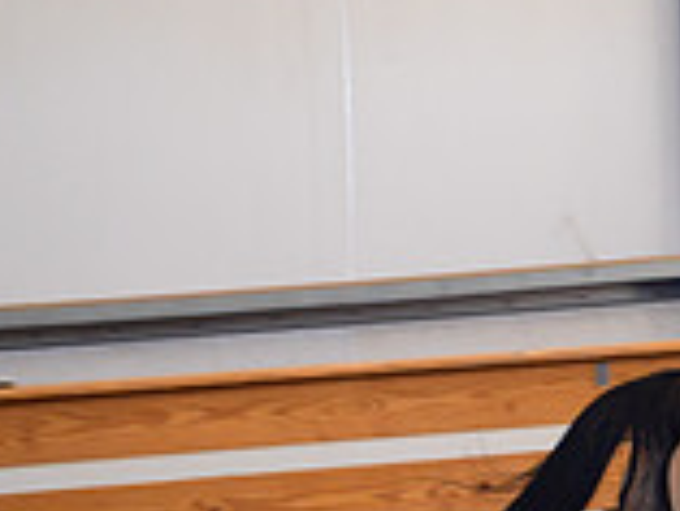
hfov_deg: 2.8
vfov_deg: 2.1
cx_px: 1213
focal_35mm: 712
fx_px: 13997
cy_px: 258
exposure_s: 1/250
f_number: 4
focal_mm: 200
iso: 4000
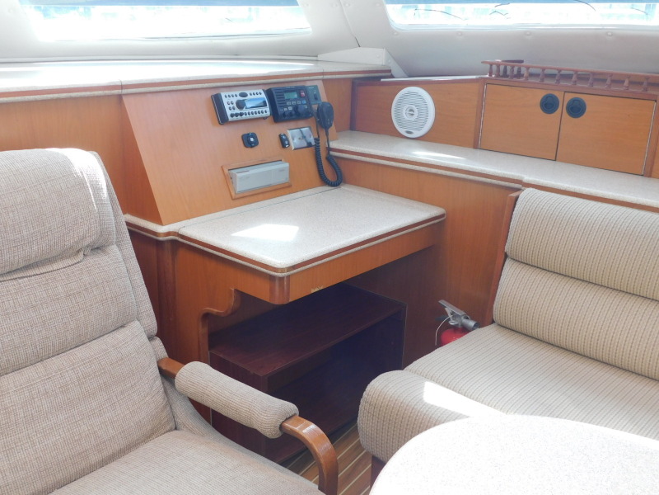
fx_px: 685
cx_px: 330
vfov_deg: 39.7
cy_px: 248
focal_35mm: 36
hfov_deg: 51.4
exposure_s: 1/30
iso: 160
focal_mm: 6.3
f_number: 3.5
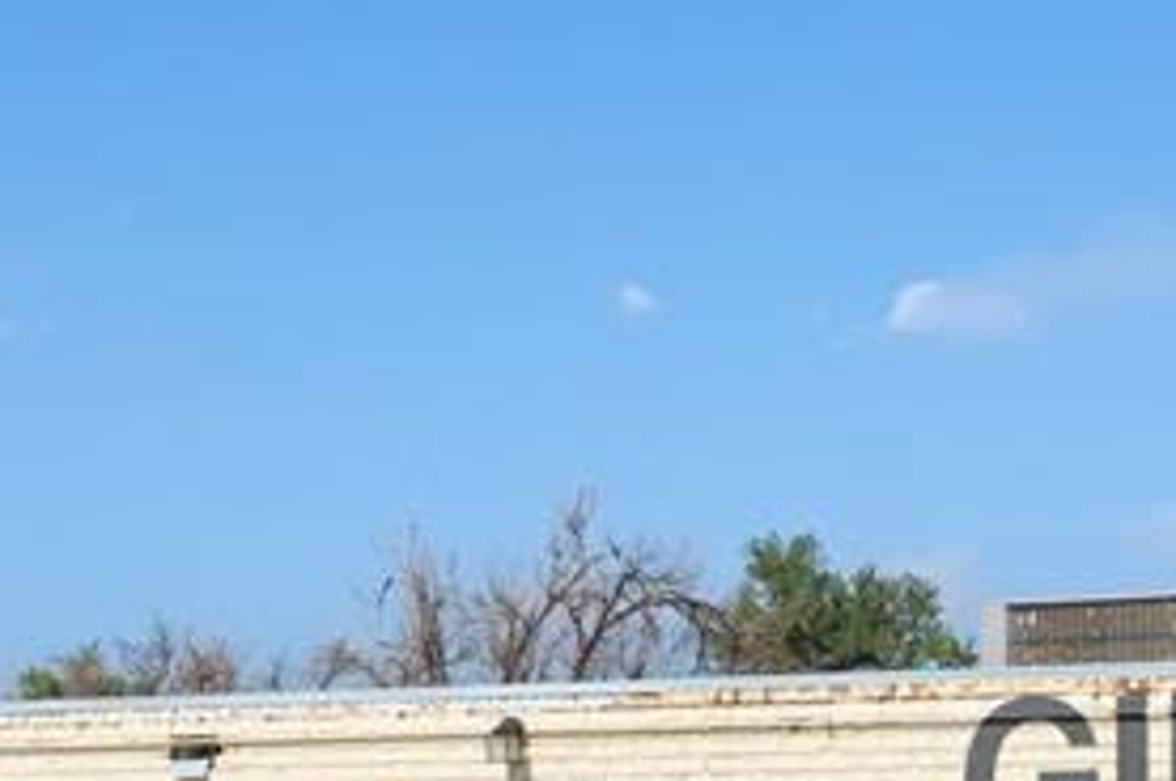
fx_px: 3981
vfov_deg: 11.0
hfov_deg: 16.8
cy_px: 930
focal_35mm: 122
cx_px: 709
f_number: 6.3
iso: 1000
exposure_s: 1/1250
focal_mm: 33
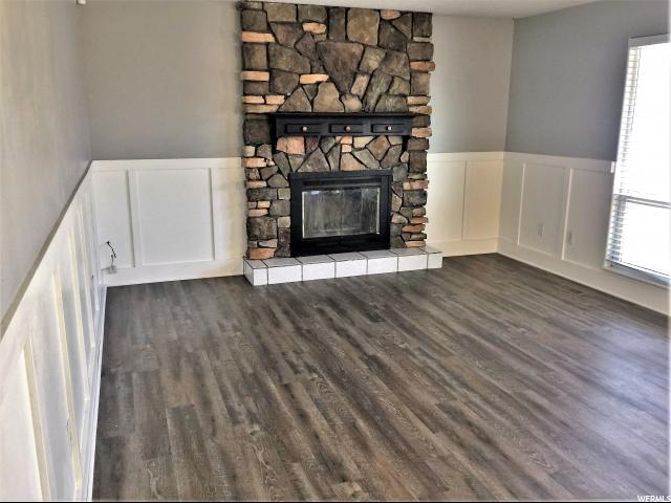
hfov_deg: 61.7
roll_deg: +0.5
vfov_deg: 48.2
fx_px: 562
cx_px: 336
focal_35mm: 29
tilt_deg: -13.0
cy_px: 252
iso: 80
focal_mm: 4.15
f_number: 2.2
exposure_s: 1/15
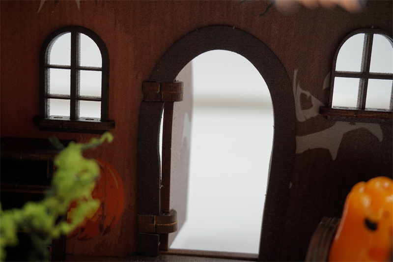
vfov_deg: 27.2
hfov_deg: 40.0
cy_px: 131
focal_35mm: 50
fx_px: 540
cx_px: 196
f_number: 5.6
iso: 100
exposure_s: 1/60
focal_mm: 33
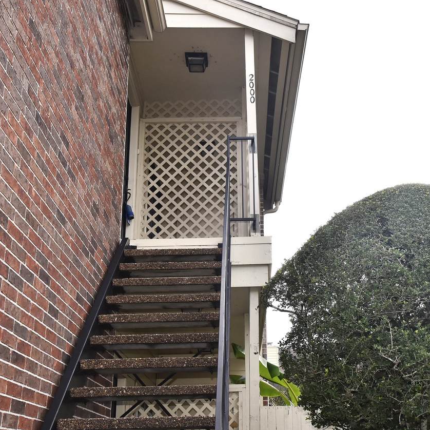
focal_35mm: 49
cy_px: 215
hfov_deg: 34.7
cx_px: 276
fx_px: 684
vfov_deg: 34.9
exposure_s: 1/250
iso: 640
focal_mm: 25
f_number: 11
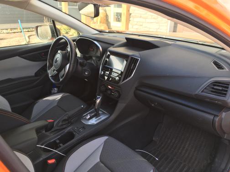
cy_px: 86
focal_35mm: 29
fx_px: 193
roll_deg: -1.5
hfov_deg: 61.7
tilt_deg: -22.5
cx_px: 115
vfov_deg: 48.2
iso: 32
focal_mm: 4.15
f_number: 2.2
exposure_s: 1/120
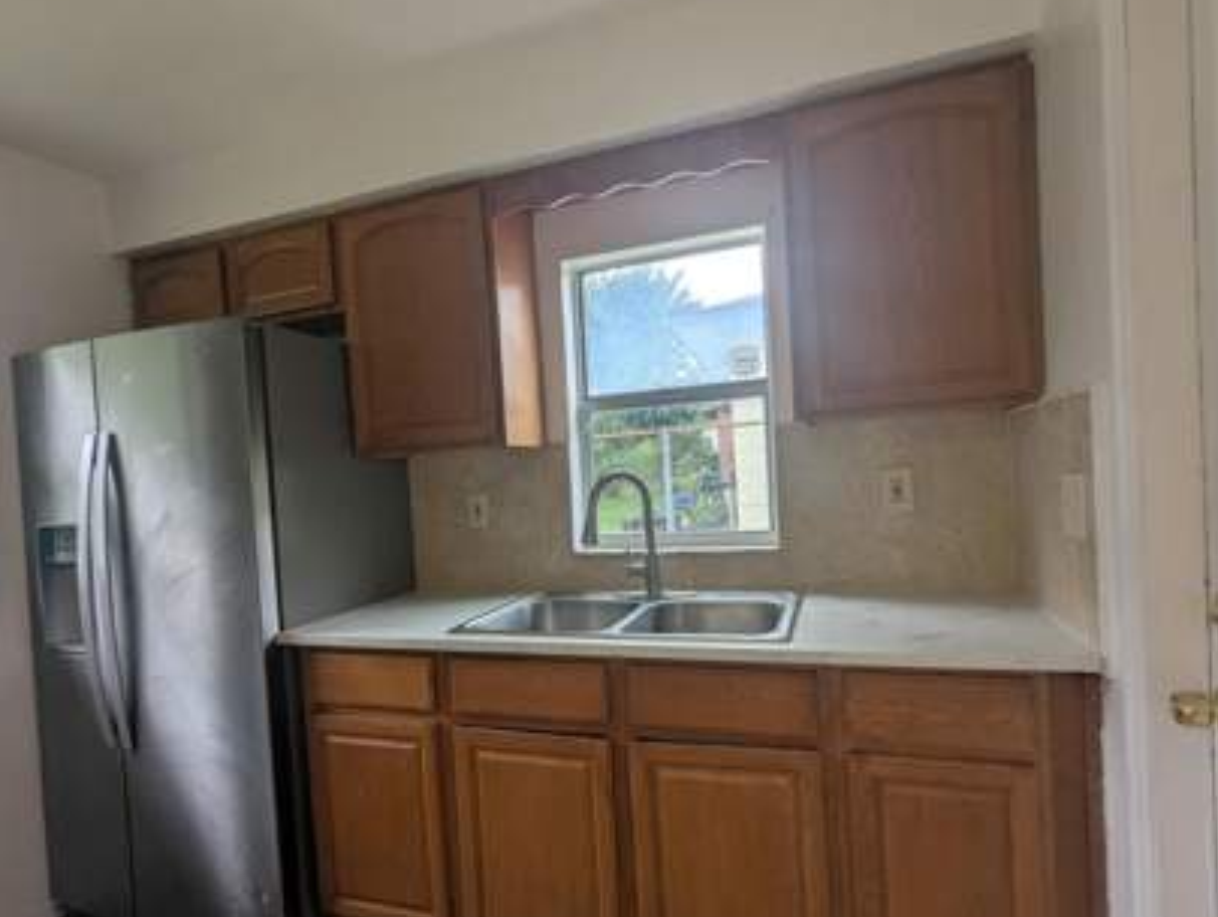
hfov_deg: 84.6
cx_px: 600
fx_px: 669
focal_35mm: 19
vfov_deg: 68.7
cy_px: 496
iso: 51
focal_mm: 2.35
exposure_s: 1/150
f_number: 2.2
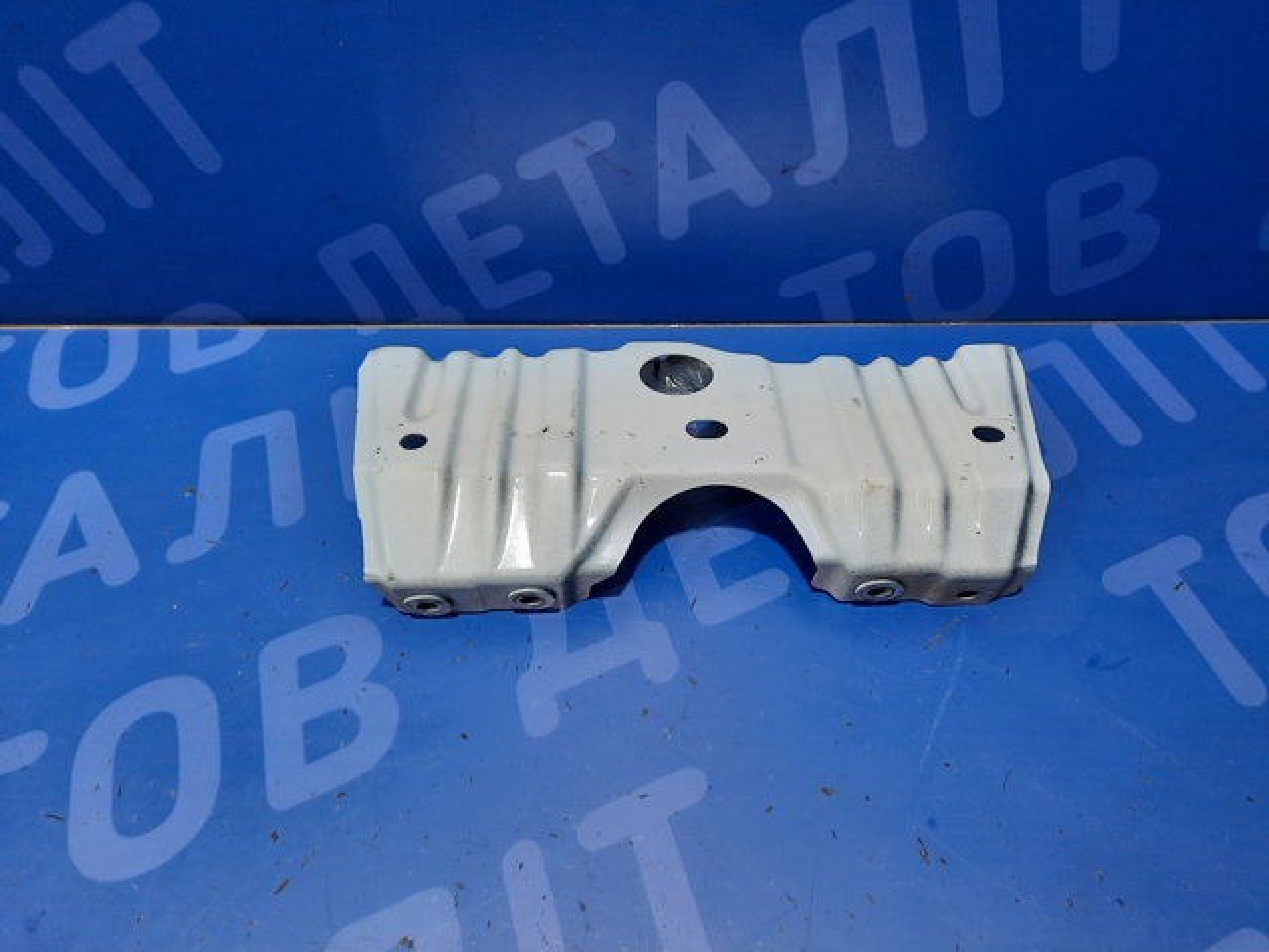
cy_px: 476
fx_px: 916
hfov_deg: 69.4
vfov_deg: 54.9
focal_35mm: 25
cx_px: 634
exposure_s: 1/50
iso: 320
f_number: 2
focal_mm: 4.6
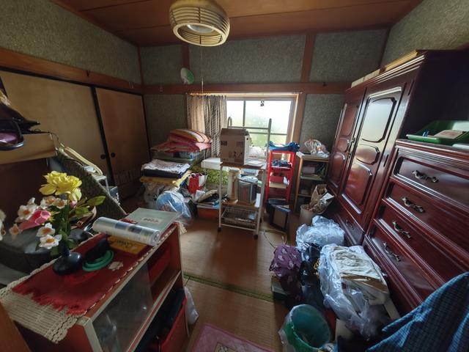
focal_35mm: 12
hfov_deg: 110.5
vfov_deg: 94.5
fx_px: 163
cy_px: 176
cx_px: 234
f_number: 1.8
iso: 500
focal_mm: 2.03
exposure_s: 1/25
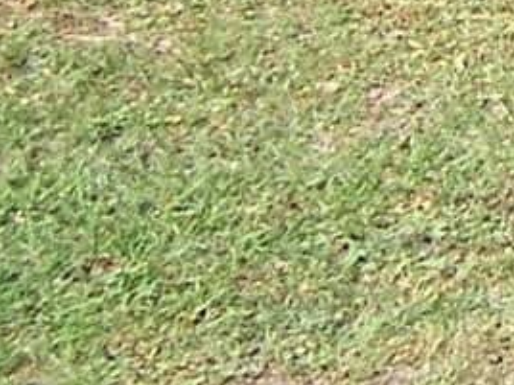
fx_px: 2925
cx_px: 1362
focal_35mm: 197
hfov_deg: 8.8
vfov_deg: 7.2
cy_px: -425
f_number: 3.4
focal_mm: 5.5
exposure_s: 1/180
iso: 80
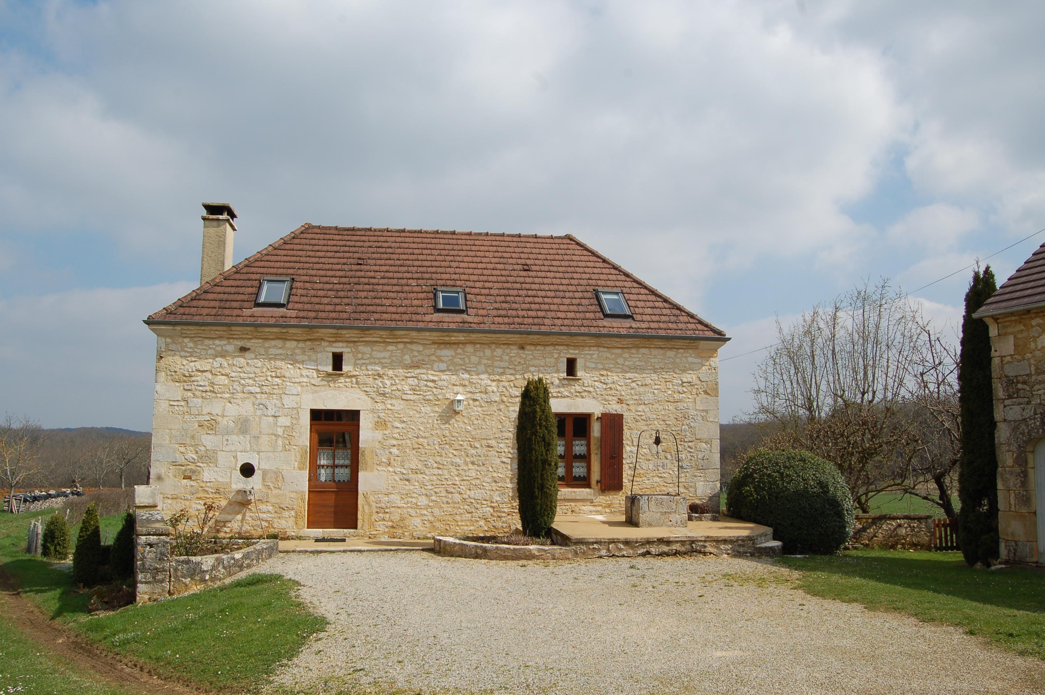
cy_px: 348
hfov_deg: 67.4
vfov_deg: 47.8
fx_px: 783
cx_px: 522
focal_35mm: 27
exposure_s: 1/400
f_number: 10
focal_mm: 18
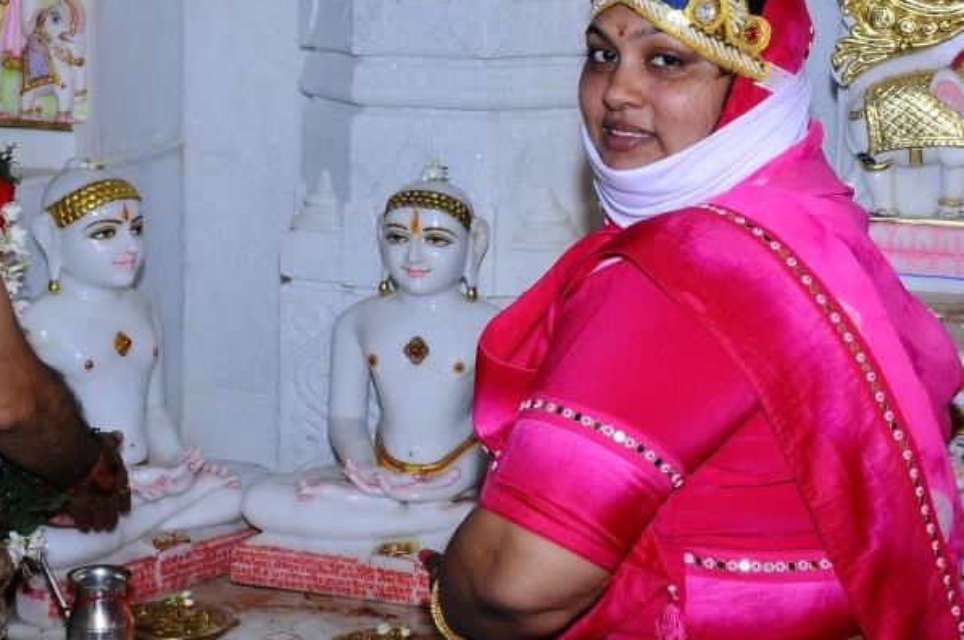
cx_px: 280
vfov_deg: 17.6
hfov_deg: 26.1
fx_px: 2059
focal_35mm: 77
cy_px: 208
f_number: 10
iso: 640
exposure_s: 1/200
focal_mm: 30
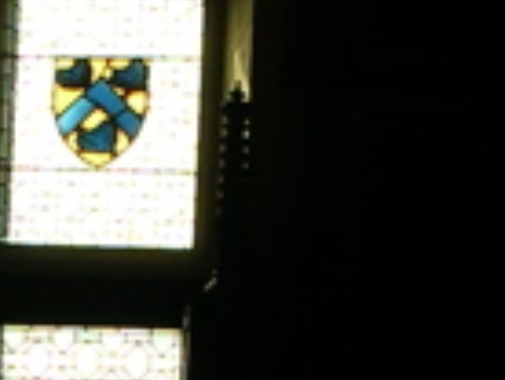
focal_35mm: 176
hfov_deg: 11.2
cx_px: 84
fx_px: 2572
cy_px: 438
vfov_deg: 8.4
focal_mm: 5.8
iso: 50
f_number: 2.8
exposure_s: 1/290
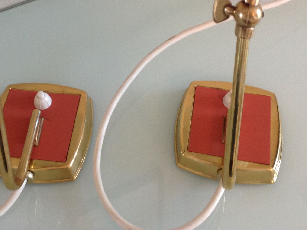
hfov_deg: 30.7
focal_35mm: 63
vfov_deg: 22.7
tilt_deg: -50.8
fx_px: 558
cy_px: 29
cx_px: 120
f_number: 2.4
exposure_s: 1/15
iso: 125
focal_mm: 4.28
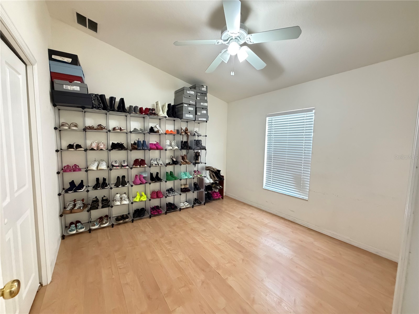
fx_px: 169
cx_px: 210
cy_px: 157
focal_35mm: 14
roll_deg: -0.8
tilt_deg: -4.7
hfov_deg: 102.1
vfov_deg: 85.7
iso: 800
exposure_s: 1/60
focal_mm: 2.22
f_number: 2.2
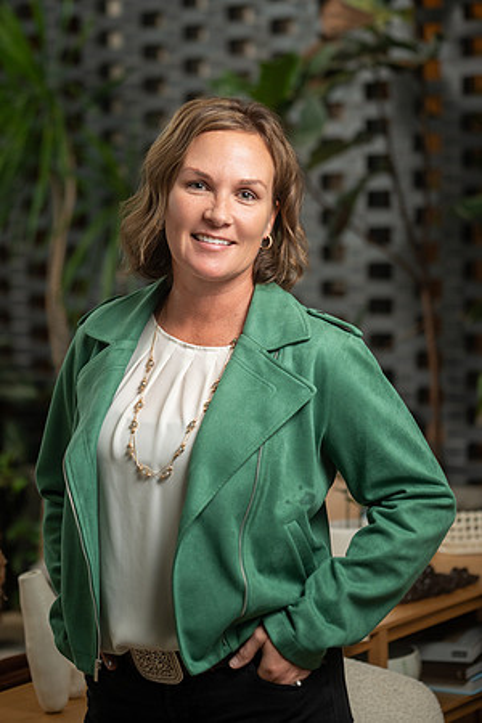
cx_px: 241
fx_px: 2089
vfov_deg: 19.6
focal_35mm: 104
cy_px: 362
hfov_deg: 13.2
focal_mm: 104
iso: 800
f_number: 4
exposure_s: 1/200
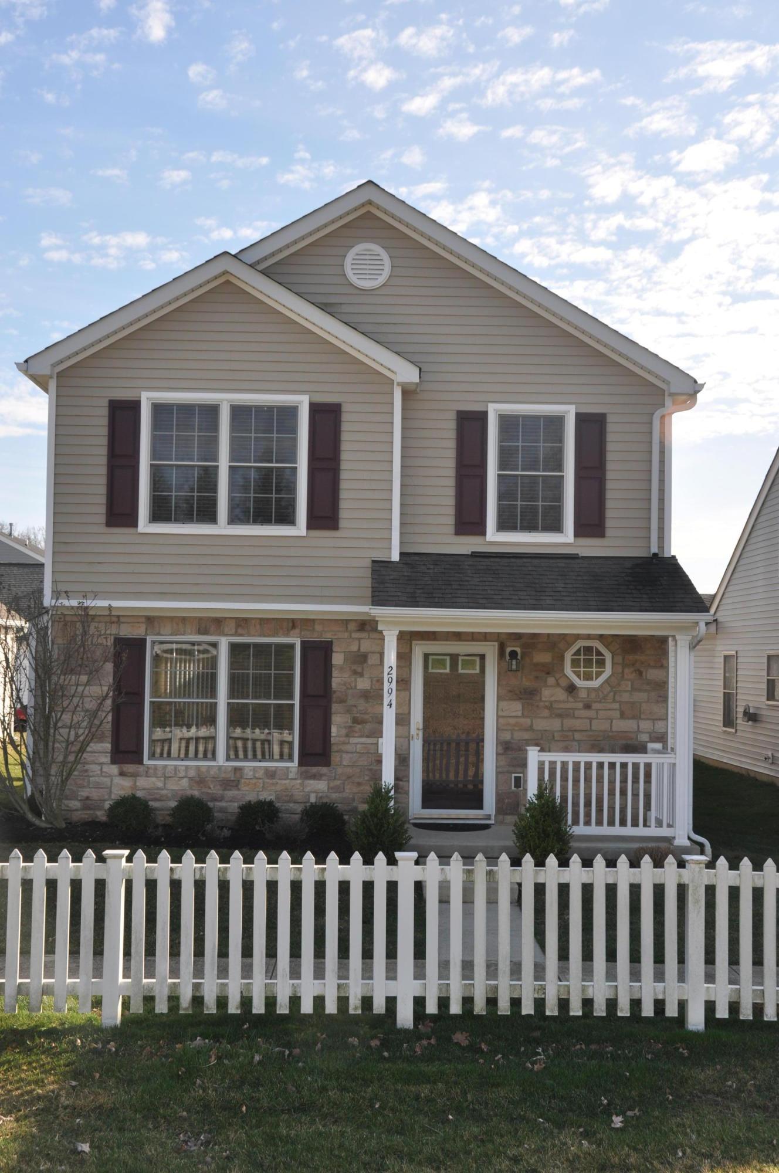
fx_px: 1318
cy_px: 586
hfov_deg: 32.9
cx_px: 390
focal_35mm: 40
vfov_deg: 48.0
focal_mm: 27
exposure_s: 1/200
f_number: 10
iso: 200
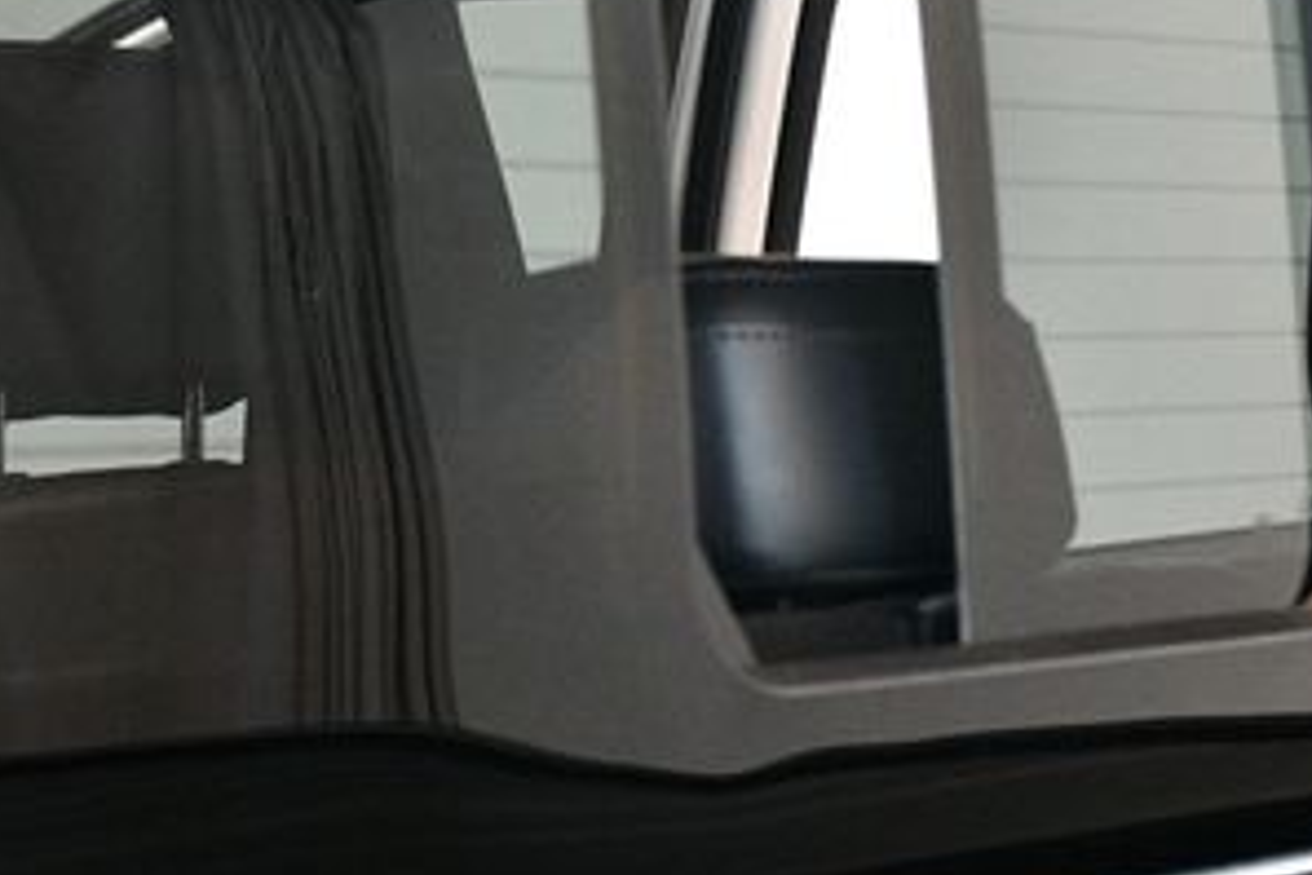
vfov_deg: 12.2
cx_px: 671
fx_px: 4081
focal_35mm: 112
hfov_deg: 18.3
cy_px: 309
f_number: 4.2
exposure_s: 1/60
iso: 3200
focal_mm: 35
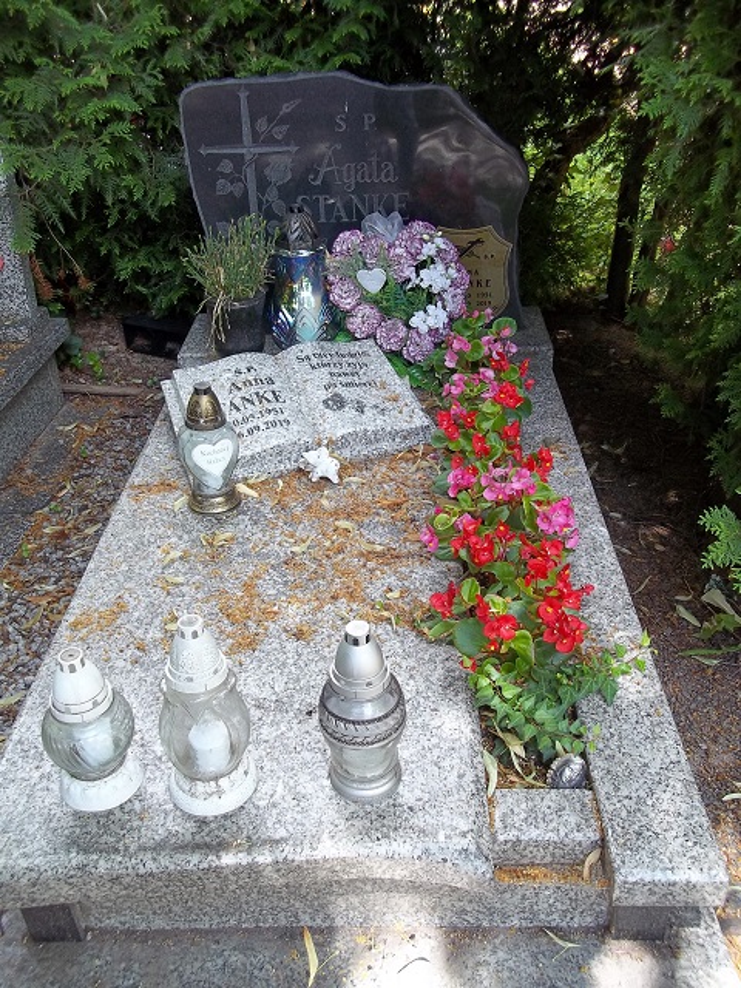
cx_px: 370
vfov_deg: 56.8
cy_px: 494
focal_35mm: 32
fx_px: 913
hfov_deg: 44.2
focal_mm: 5.7
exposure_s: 1/80
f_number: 2.9
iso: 80
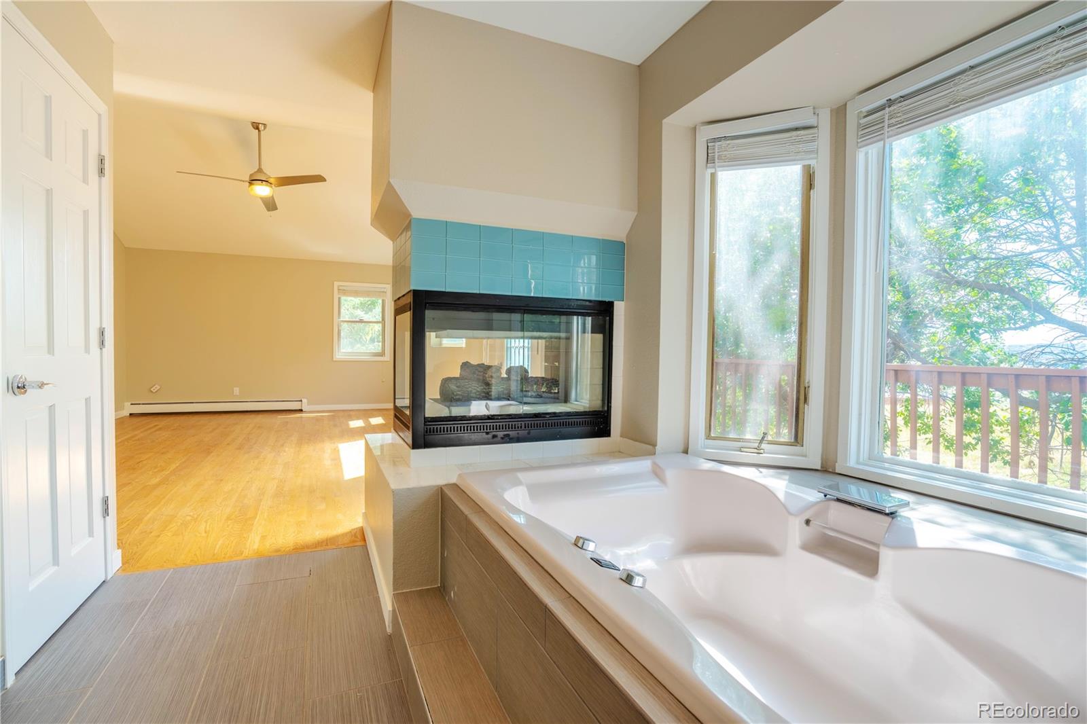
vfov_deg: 73.7
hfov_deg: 96.7
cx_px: 544
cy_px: 362
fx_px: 483
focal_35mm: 16
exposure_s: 1/1000
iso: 125
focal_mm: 16
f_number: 8
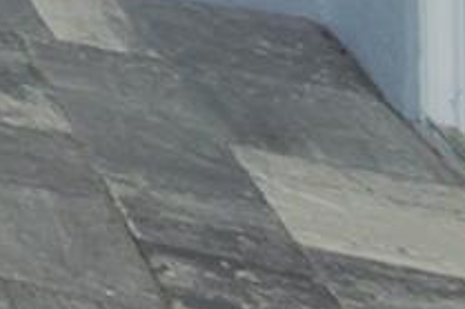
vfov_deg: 8.8
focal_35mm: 115
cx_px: -1193
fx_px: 1484
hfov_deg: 9.4
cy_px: -726
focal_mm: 10
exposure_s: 1/60
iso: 100
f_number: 9
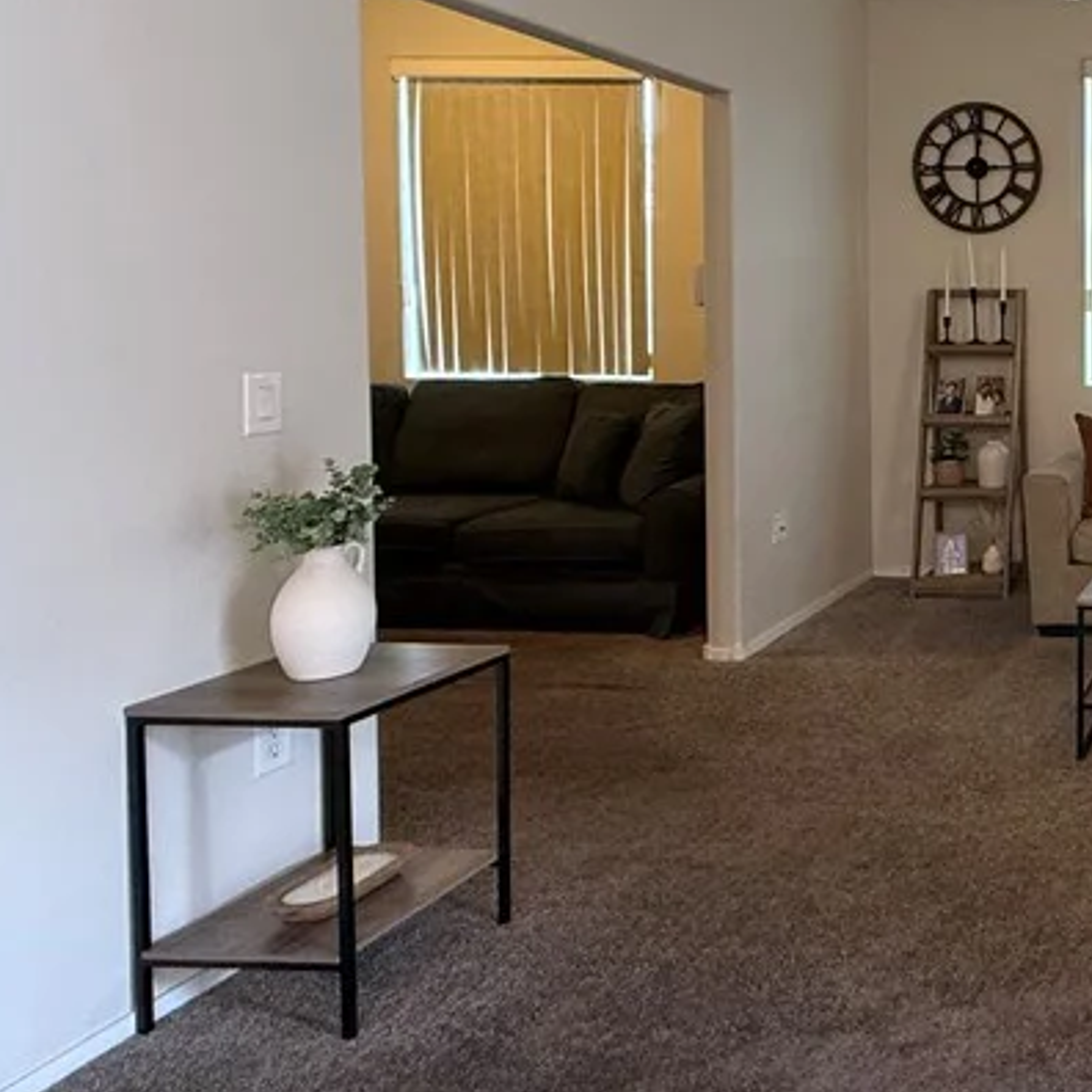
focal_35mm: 32
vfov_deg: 50.0
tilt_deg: -1.8
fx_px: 1142
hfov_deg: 38.5
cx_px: 1296
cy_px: 345
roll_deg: -0.1
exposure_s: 1/60
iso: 400
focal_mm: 2.22
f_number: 2.2
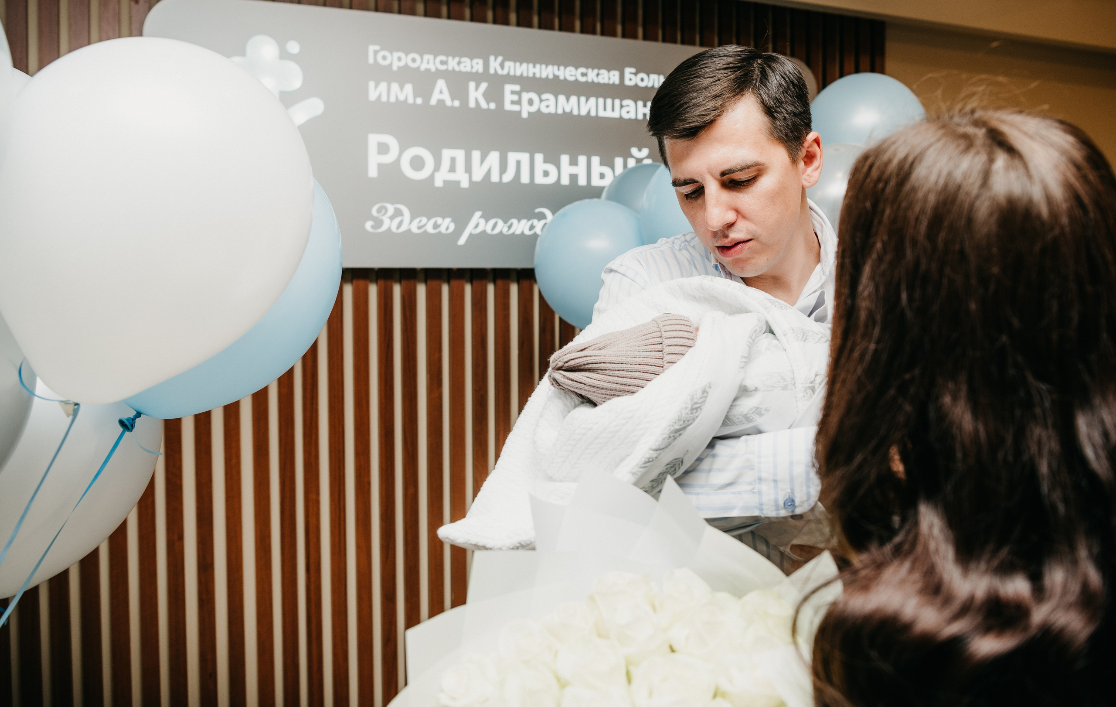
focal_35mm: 32
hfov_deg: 60.1
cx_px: 594
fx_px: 964
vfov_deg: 40.2
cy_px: 311
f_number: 4
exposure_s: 1/160
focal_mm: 28
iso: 160
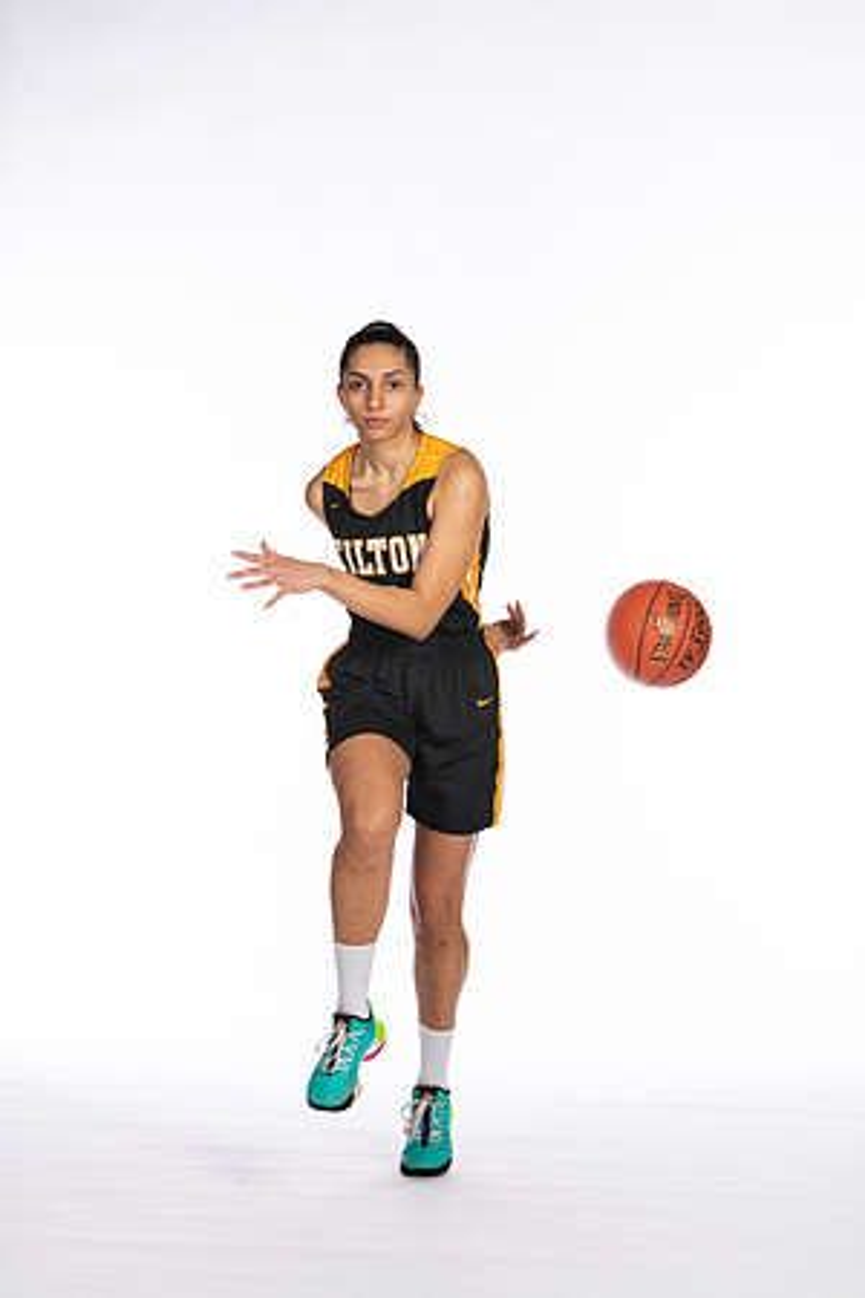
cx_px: 432
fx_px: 3784
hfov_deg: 13.0
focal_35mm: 105
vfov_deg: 19.5
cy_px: 649
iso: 100
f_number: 5.6
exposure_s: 1/100
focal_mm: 70
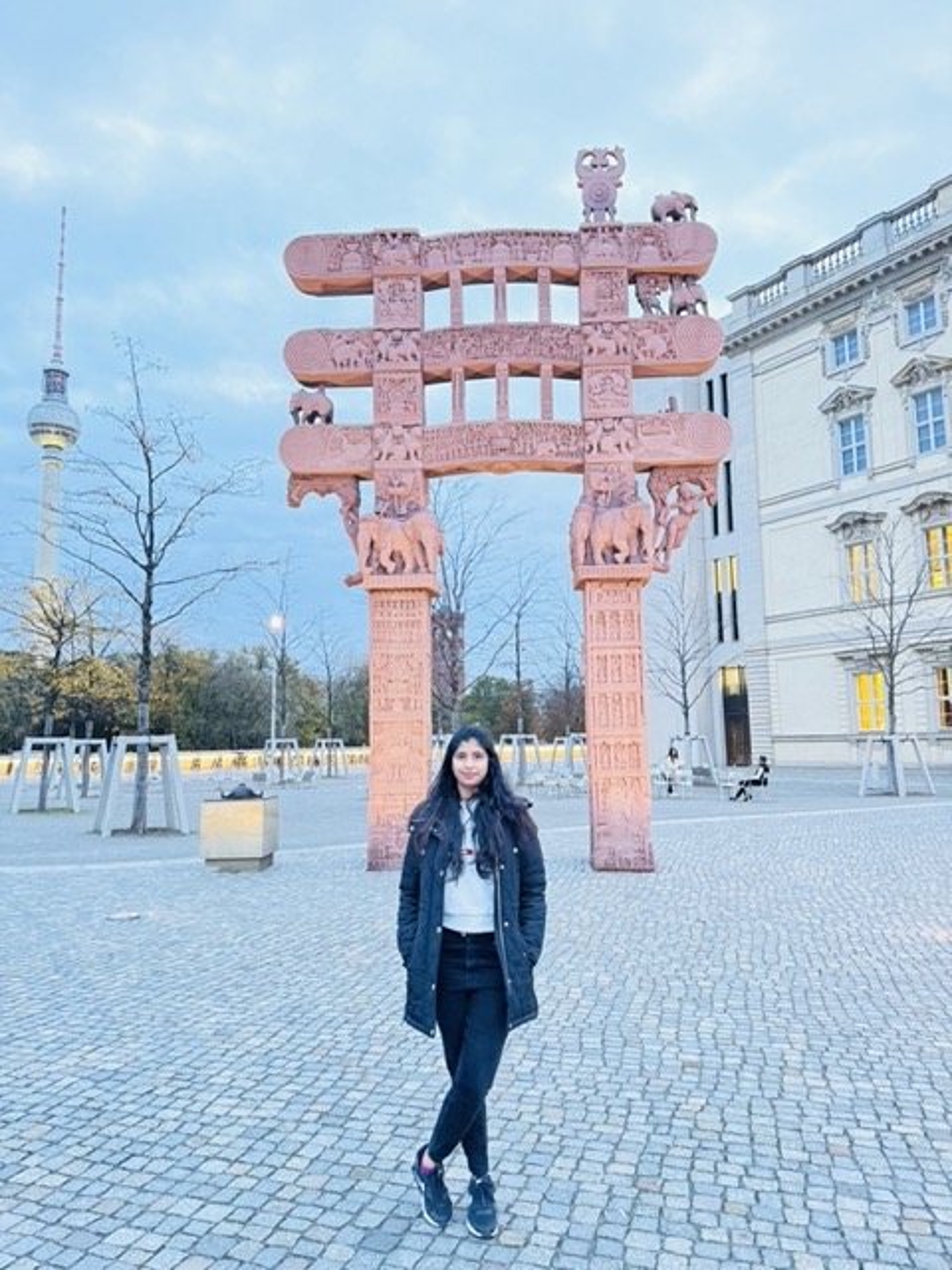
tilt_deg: +8.1
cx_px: 476
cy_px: 635
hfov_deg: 56.8
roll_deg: +0.1
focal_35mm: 24
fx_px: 880
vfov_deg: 71.6
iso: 1000
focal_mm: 6.86
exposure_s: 1/33
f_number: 1.78
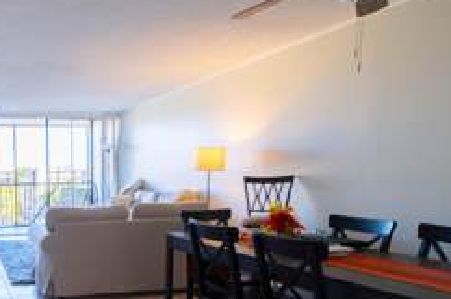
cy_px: 224
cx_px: 50
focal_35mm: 33
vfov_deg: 38.8
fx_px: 413
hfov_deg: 51.1
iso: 320
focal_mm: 10.5
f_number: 4
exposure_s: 1/125
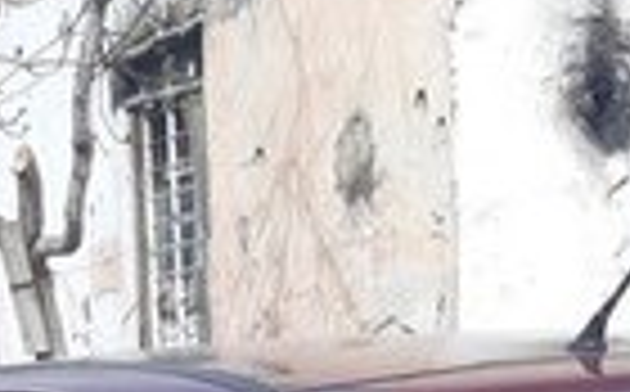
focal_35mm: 130
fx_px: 2228
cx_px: 76
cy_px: 1043
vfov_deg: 8.8
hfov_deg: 15.9
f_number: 1.7
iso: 40
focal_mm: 3.93
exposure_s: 1/993
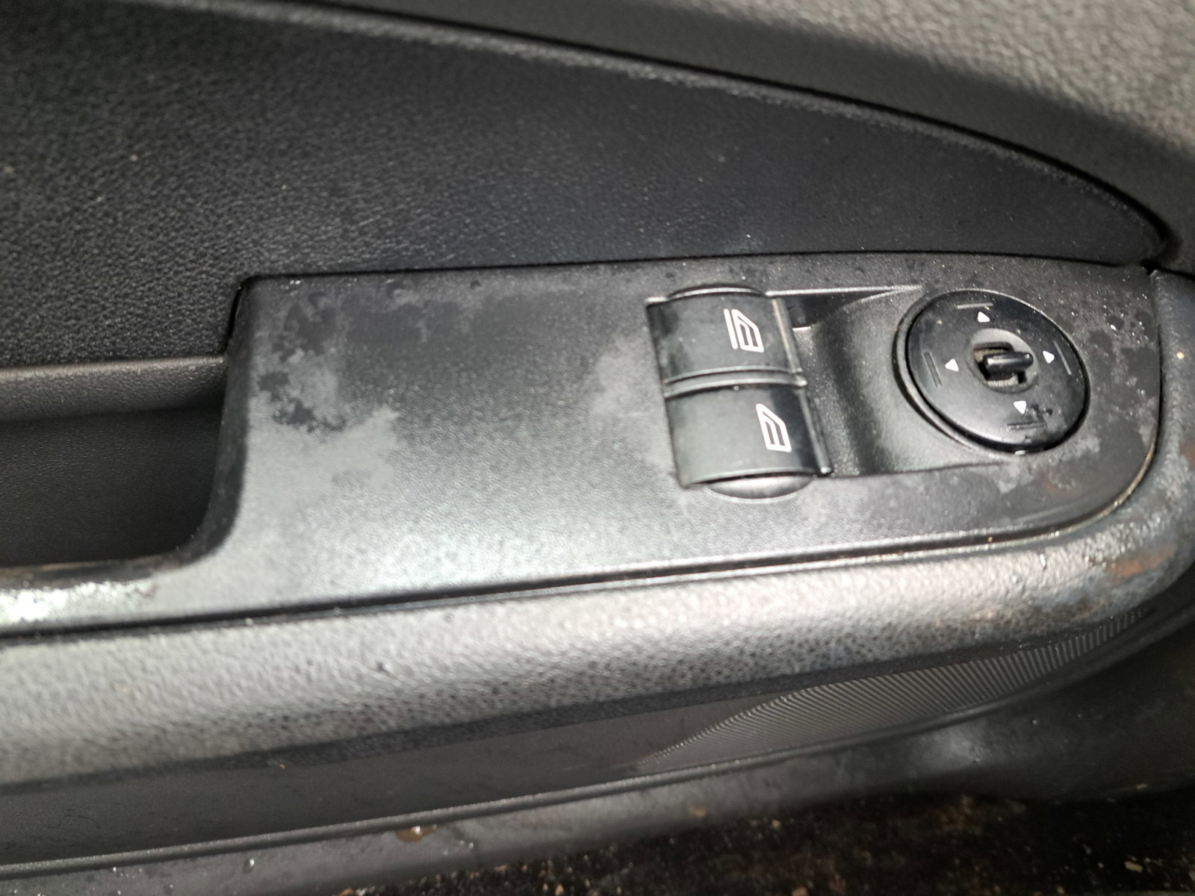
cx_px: 598
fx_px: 829
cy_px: 448
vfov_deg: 56.8
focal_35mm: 24
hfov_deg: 71.6
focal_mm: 5.23
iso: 200
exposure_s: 1/50
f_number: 1.8
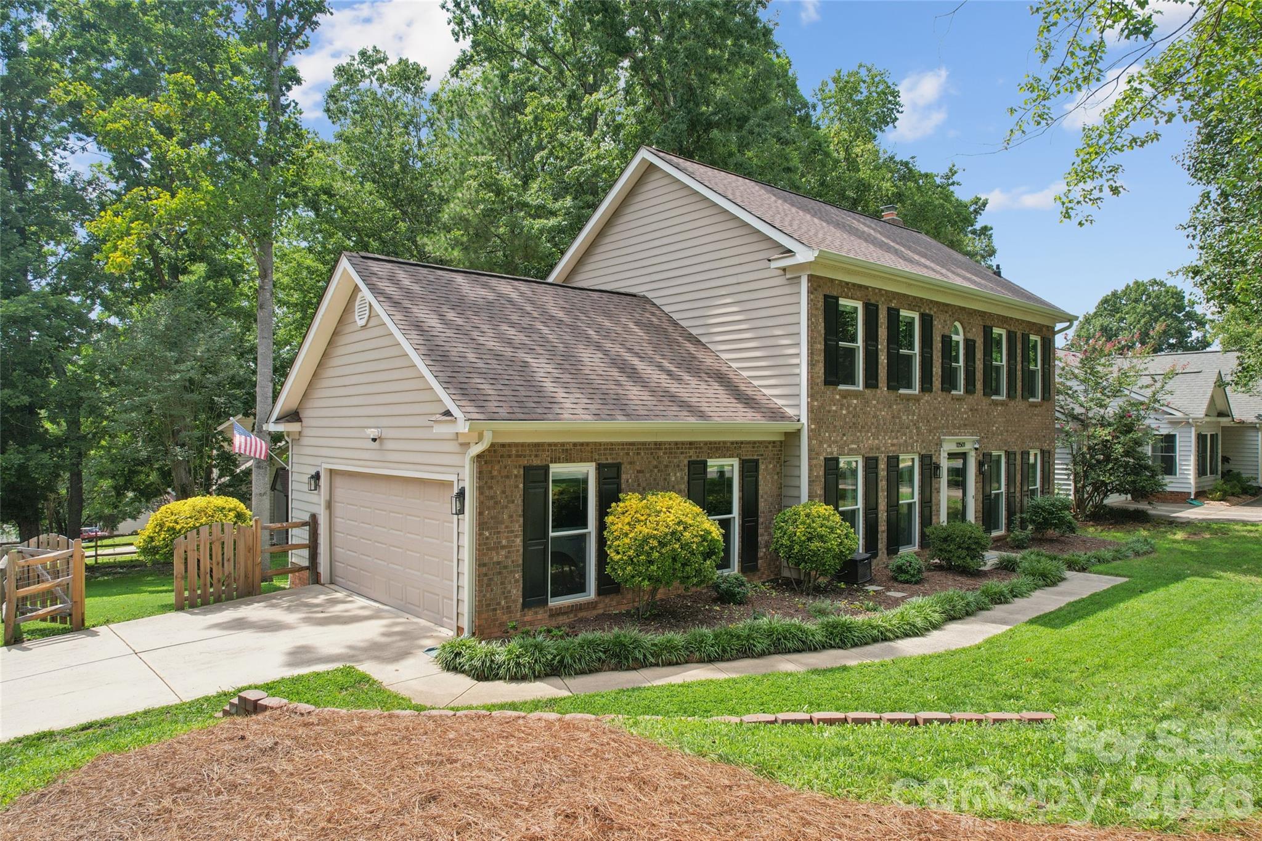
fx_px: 771
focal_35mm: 22
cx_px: 631
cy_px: 420
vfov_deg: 57.2
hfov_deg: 78.6
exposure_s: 1/120
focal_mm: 8.4
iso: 100
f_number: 2.8
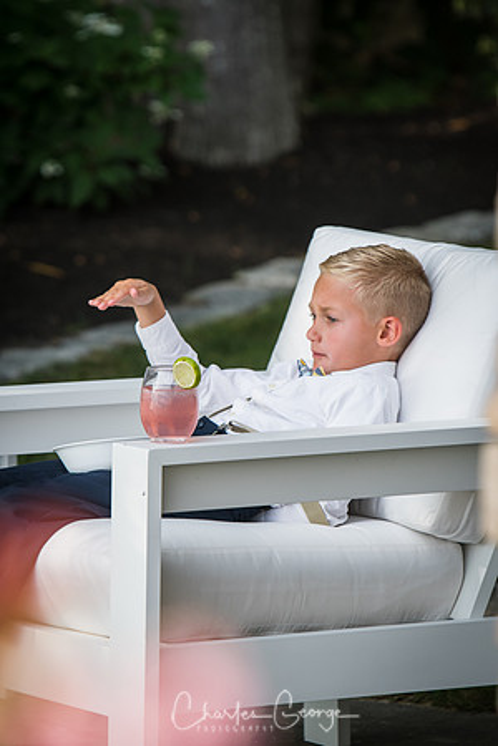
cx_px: 249
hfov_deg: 4.6
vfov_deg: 6.9
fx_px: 6225
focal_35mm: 300
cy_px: 373
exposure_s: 1/800
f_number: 4
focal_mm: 200
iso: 200
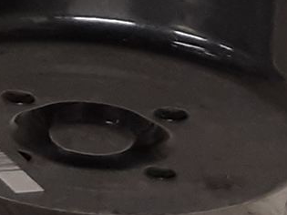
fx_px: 1401
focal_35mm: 169
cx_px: -6
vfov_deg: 8.1
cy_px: -312
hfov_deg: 11.6
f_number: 1.7
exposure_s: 1/50
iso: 125
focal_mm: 3.93
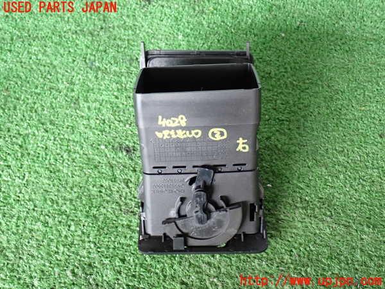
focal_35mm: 44
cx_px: 192
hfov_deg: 42.9
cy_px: 144
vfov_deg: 32.9
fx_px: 489
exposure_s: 1/40
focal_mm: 7.84
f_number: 2.9
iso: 320
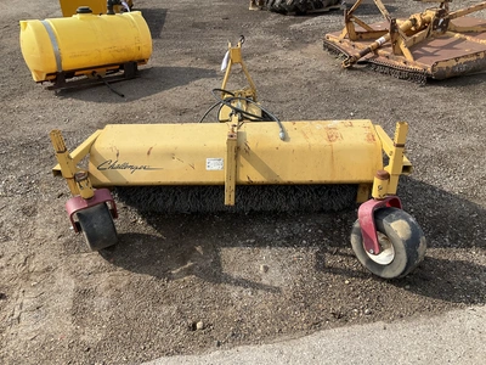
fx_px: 407
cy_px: 182
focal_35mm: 29
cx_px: 243
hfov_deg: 61.7
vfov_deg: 48.2
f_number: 1.8
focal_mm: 3
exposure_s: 1/898
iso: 25
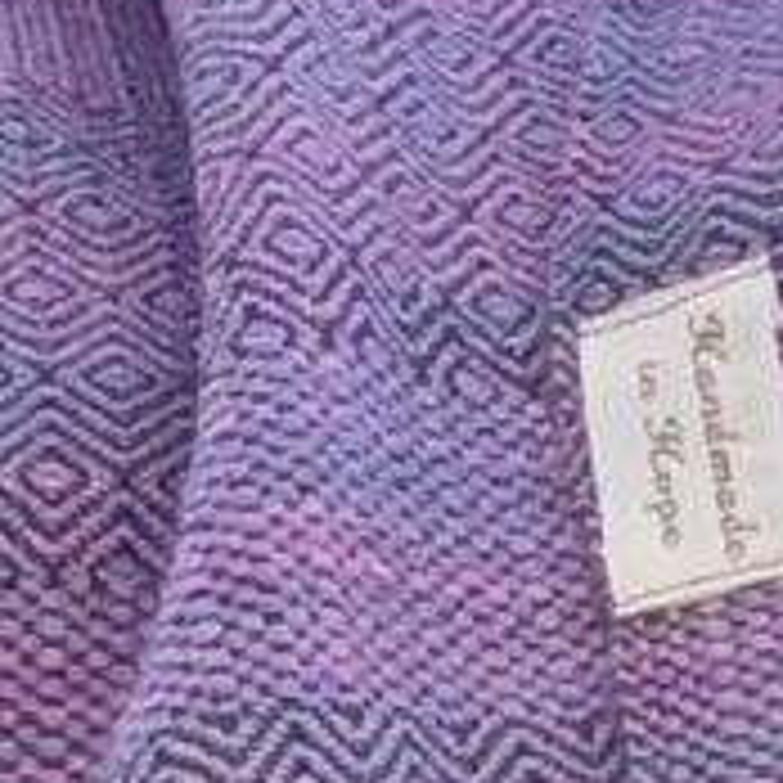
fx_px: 3992
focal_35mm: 156
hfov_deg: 11.1
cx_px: 790
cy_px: 796
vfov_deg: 11.1
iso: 20
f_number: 1.9
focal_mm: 2.69
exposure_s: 1/126
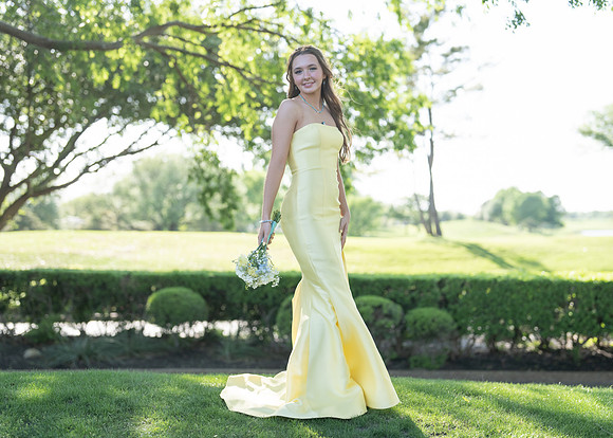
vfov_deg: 25.9
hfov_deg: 35.7
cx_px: 336
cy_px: 218
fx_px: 952
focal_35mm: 55
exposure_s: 1/1000
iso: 160
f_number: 1.8
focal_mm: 50
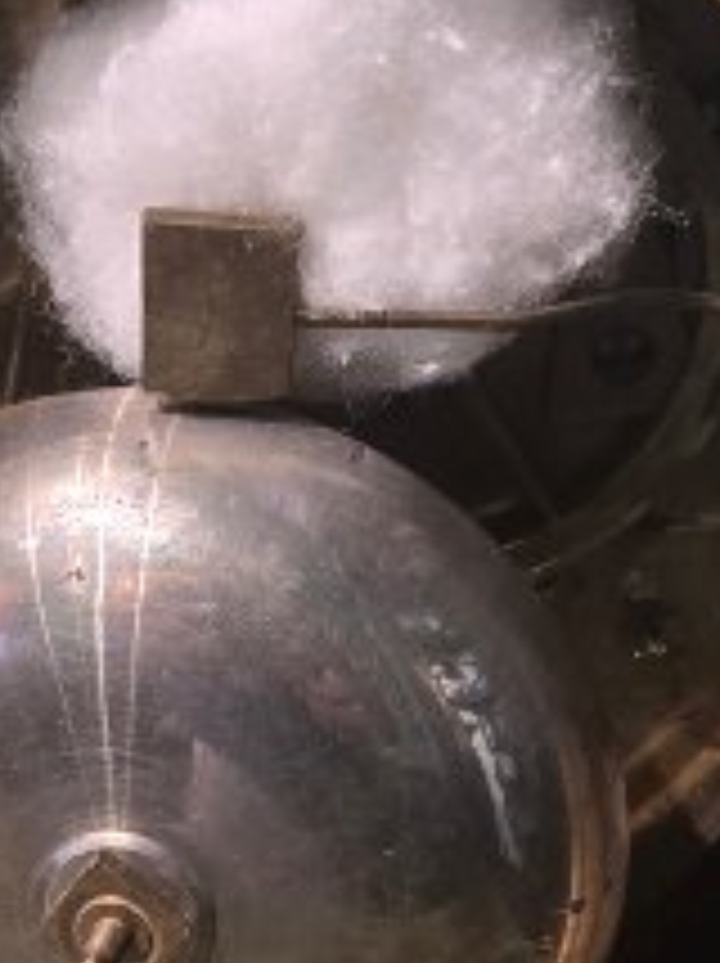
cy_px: 567
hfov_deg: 11.4
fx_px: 3585
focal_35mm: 129
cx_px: 207
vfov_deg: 15.3
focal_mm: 5.4
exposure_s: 1/100
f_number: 1.8
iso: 400
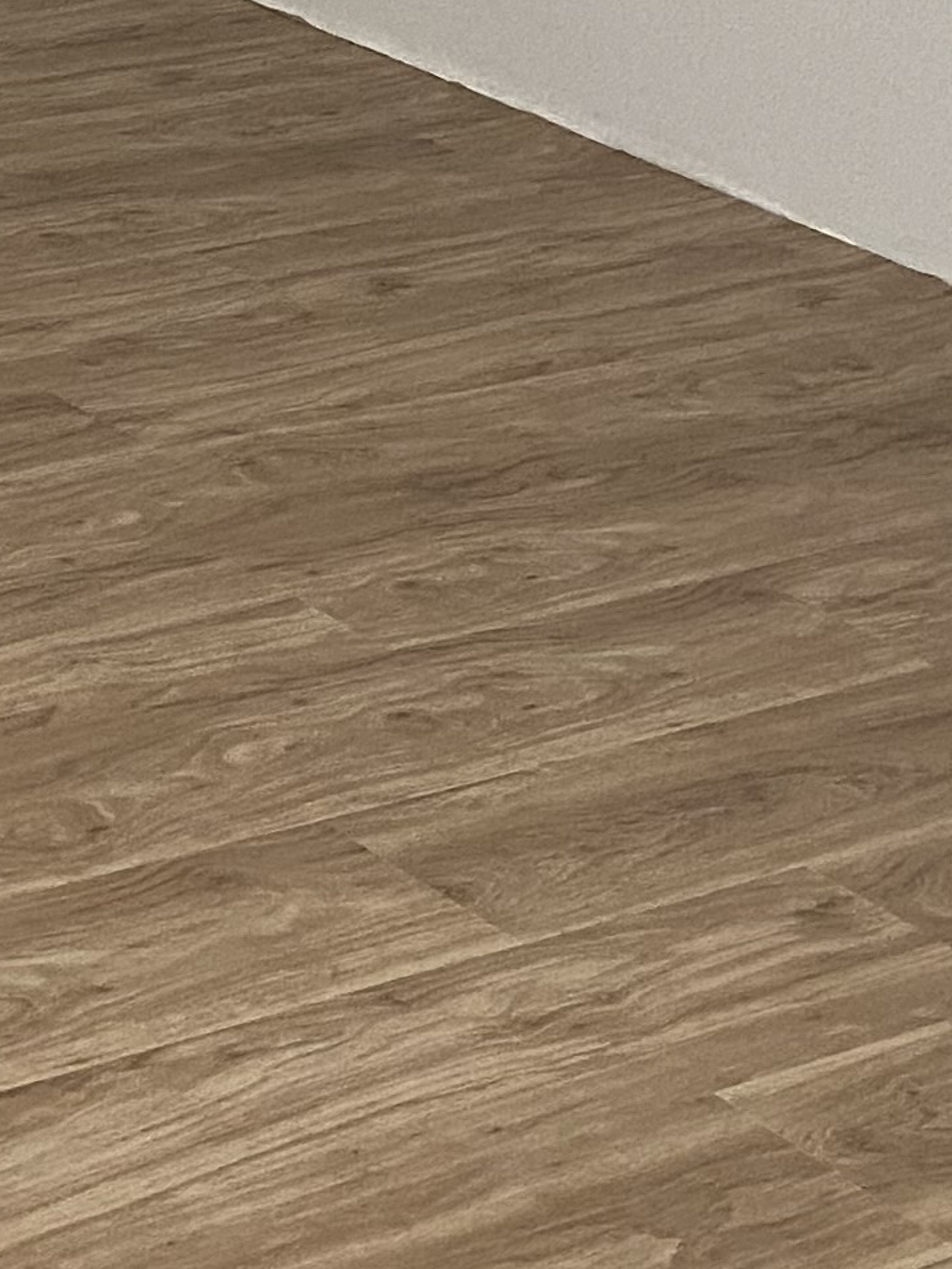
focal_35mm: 110
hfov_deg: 12.2
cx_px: -847
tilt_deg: -22.9
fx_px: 4033
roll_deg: -3.0
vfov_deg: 17.8
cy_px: 406
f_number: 1.8
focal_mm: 4.25
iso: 250
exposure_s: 1/60
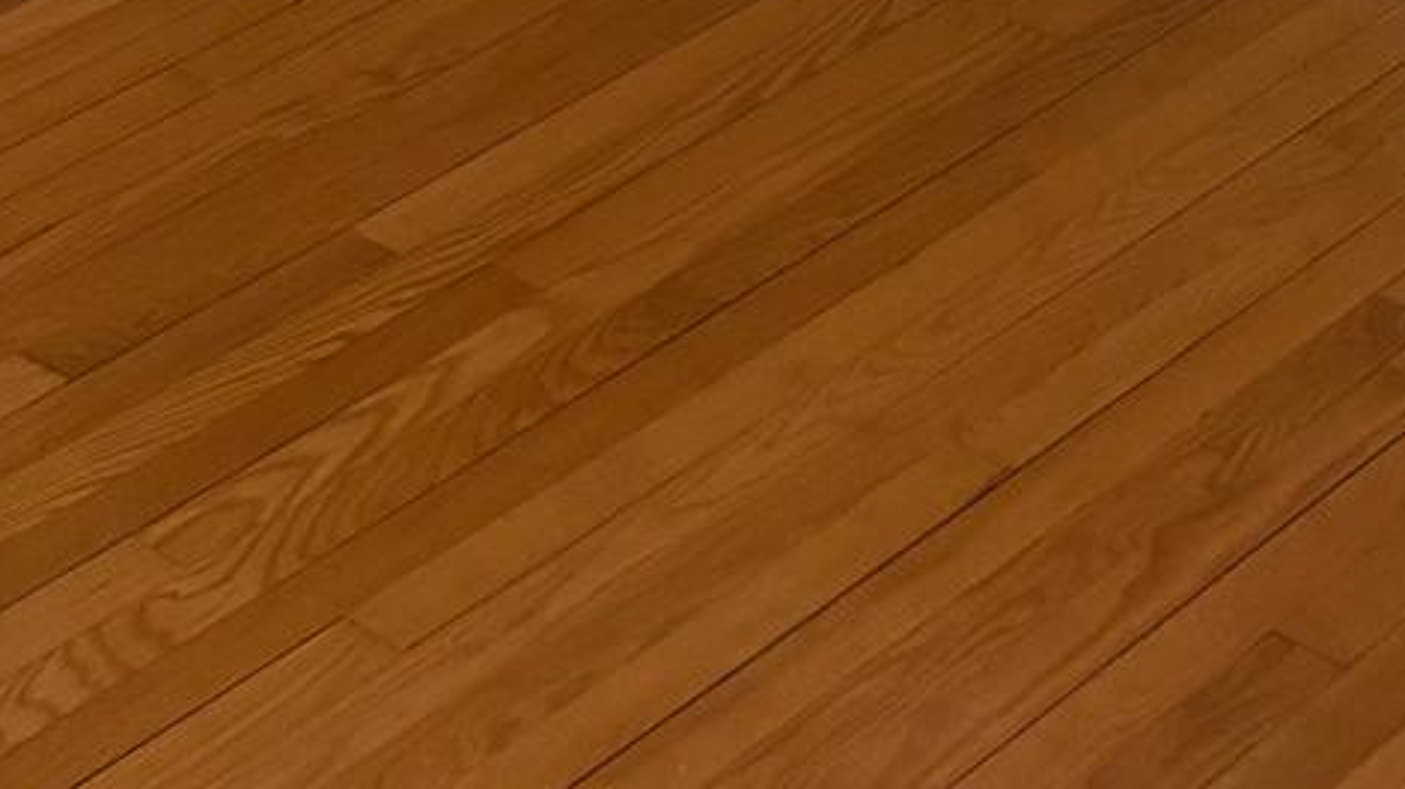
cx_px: 68
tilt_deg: -10.7
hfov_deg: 17.1
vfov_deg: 8.6
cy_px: -1379
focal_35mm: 123
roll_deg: +1.7
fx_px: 4580
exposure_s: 1/120
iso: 125
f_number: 1.6
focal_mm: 5.96
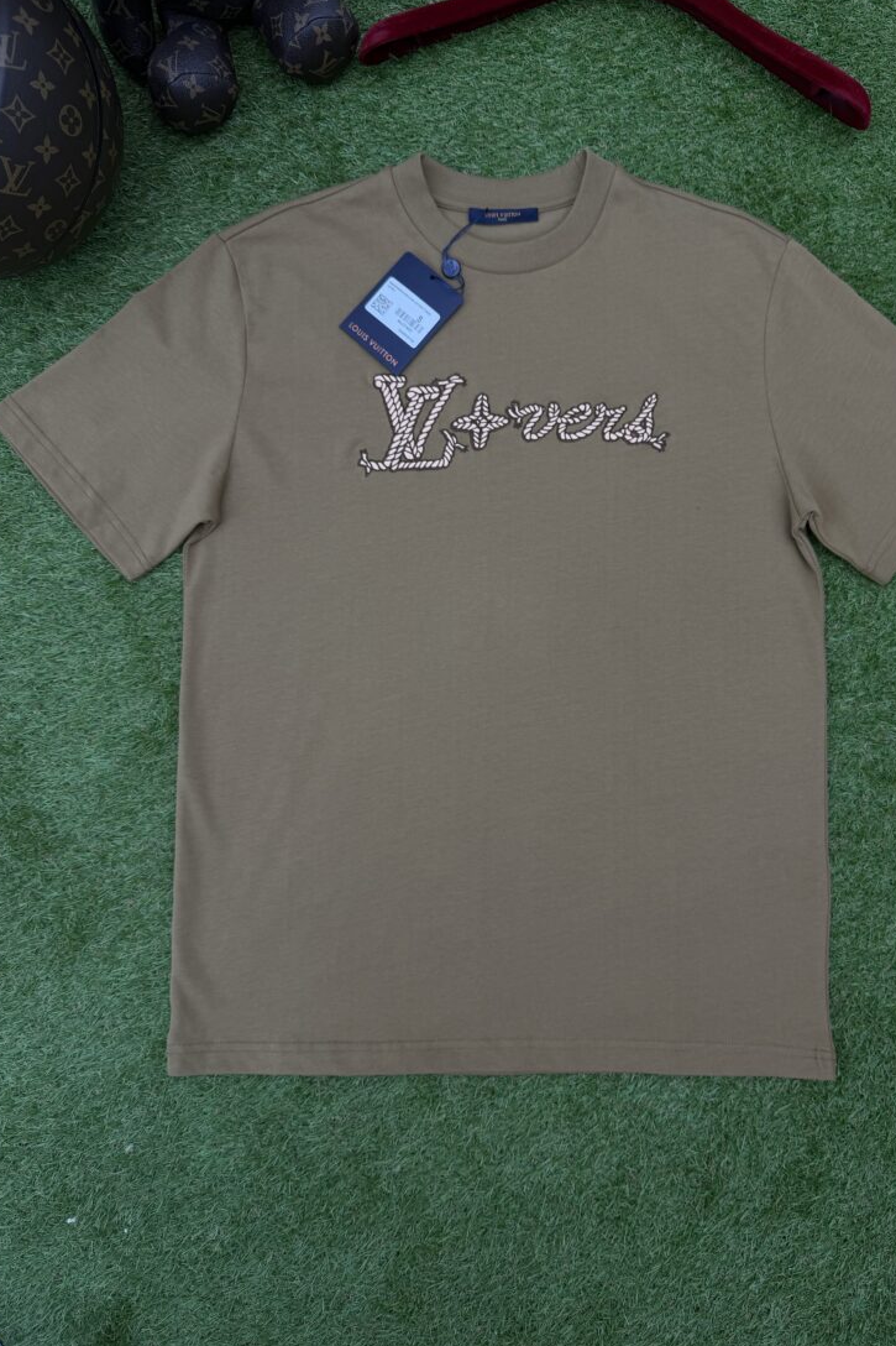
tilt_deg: -85.5
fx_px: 971
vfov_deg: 69.4
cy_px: 649
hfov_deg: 49.4
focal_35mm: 26
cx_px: 508
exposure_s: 1/121
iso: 64
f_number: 1.78
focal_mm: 6.76
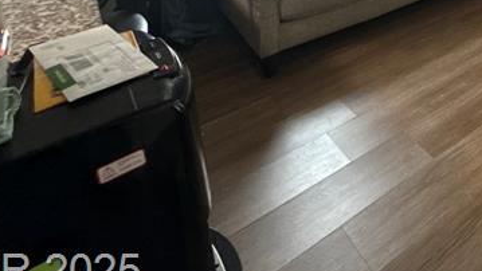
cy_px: -101
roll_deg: +0.4
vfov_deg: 27.5
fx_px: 435
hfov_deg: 48.4
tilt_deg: -11.2
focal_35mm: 34
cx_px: 475
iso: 640
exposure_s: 1/60
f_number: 2.2
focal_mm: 2.22
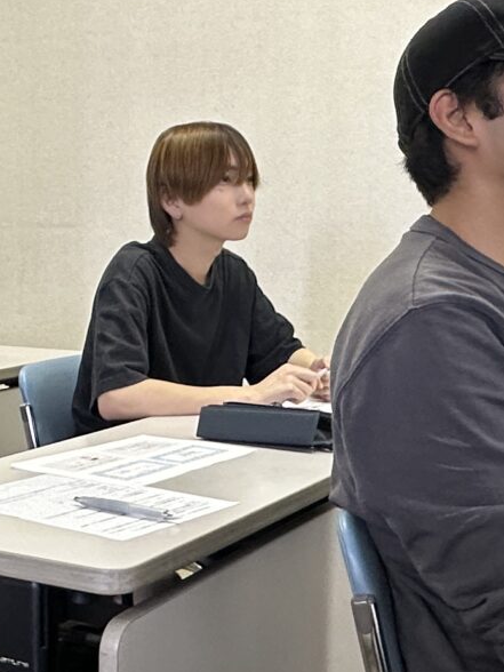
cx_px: 146
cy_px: 350
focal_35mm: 61
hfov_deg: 23.9
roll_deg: -0.1
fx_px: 1184
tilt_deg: -6.4
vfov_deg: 31.7
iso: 160
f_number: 2.2
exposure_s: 1/60
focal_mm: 2.22
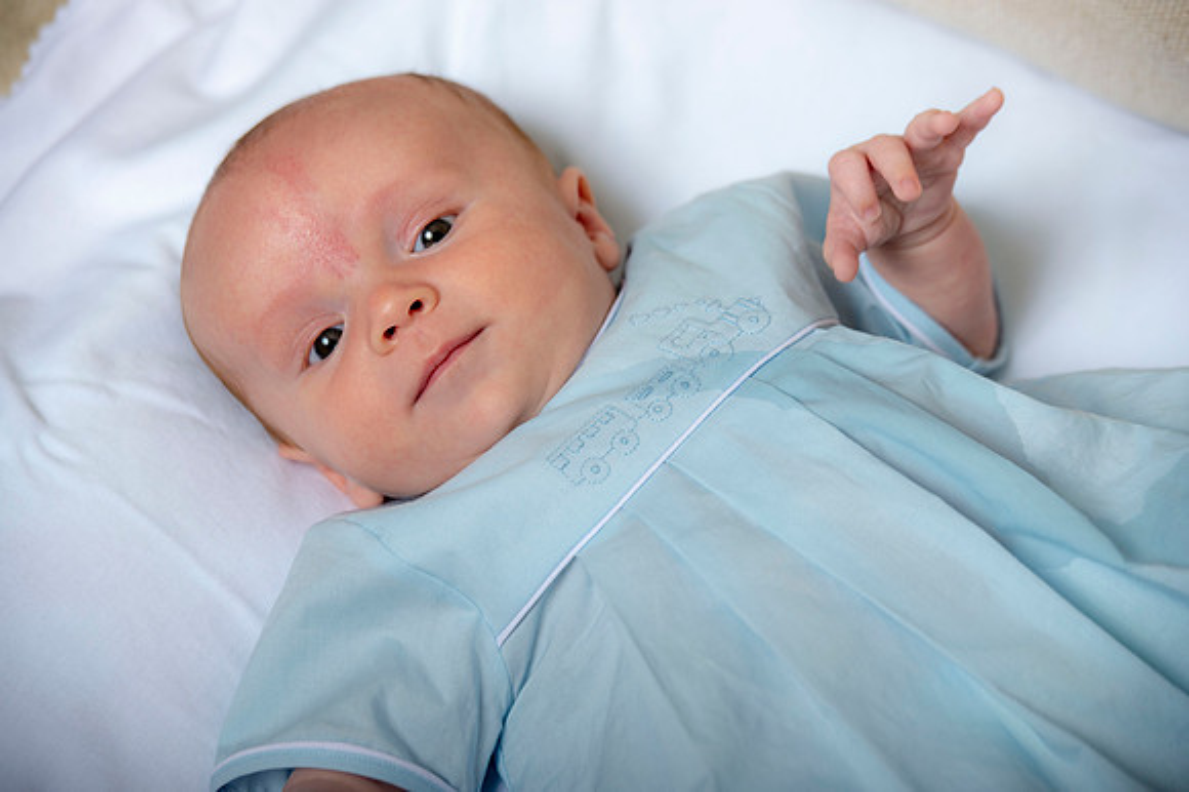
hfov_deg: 13.3
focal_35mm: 155
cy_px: 396
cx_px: 594
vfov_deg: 8.8
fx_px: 5116
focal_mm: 155
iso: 250
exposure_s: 1/200
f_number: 5.6
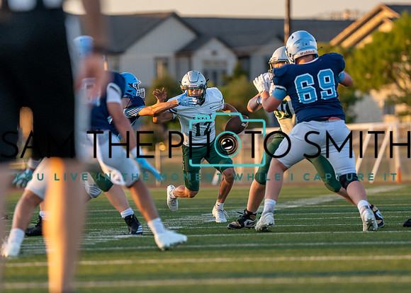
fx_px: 4413
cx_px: 209
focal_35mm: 378
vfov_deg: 3.8
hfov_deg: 5.3
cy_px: 119
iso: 800
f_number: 2.8
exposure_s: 1/2500
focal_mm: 200
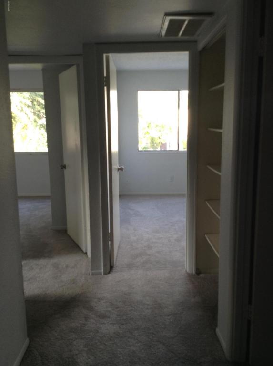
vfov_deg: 55.4
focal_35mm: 33
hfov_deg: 42.8
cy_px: 183
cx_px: 136
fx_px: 348
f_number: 2.4
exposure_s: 1/24
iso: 32
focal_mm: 3.3
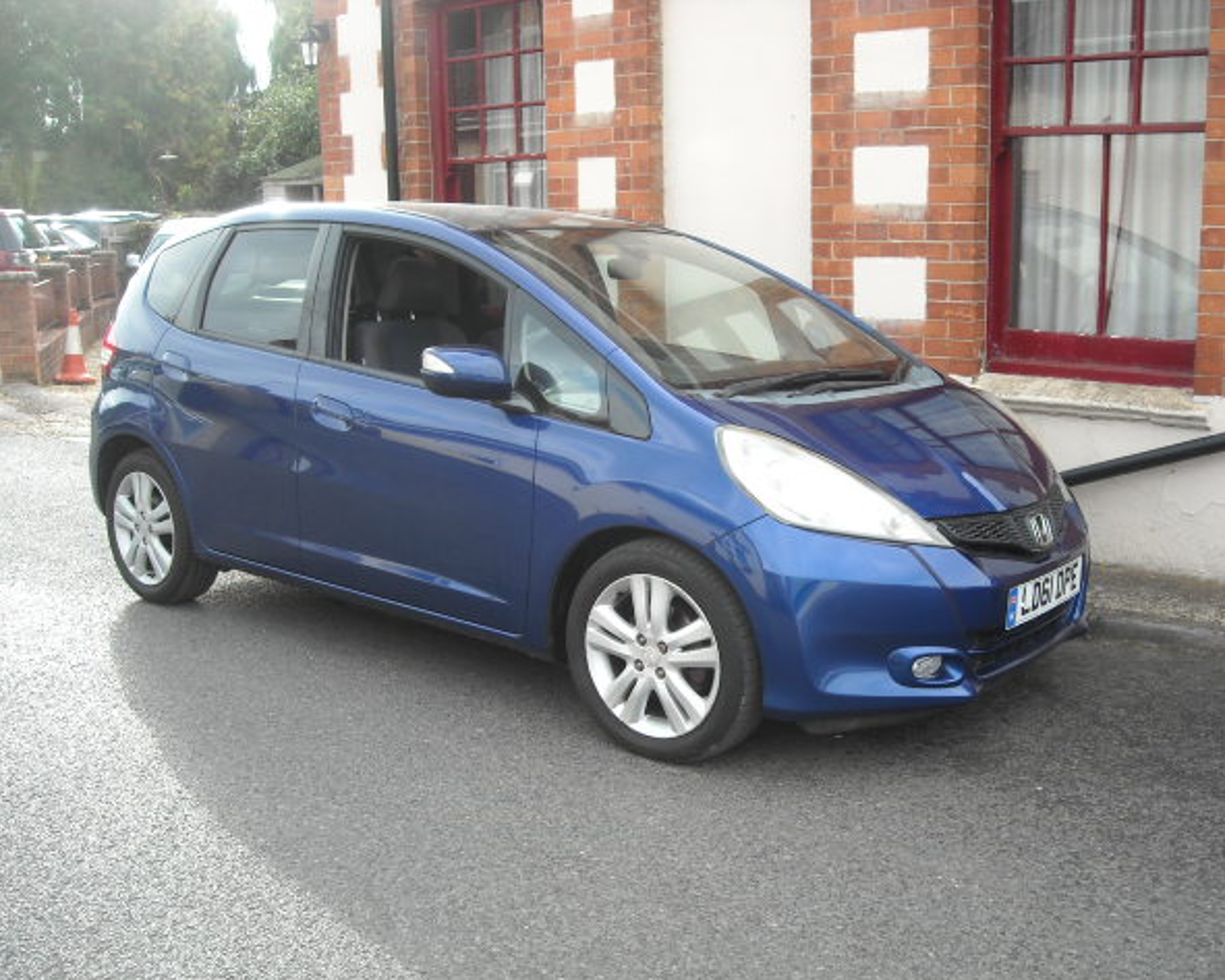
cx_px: 647
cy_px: 493
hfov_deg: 49.1
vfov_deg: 40.1
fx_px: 1342
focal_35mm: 37
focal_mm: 5.7
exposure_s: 1/125
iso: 64
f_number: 2.8
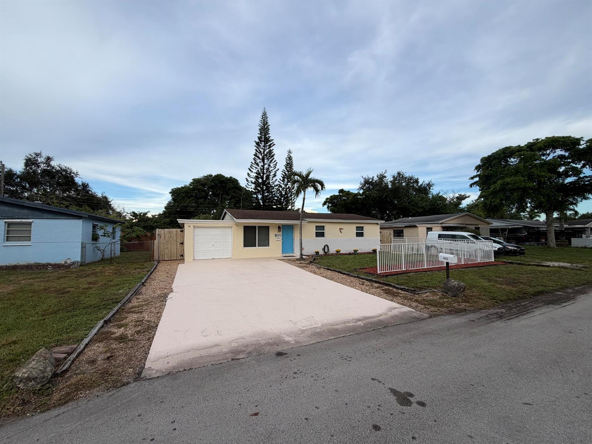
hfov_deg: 102.1
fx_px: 239
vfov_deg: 85.7
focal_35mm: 14
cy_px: 222
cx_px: 296
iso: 50
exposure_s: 1/502
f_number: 2.2
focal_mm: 2.22
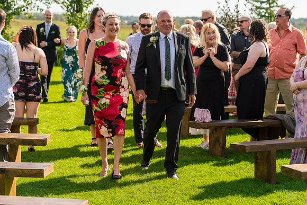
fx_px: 771
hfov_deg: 22.5
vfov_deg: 15.1
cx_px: 154
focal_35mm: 90
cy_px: 102
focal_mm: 82
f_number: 4.5
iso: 400
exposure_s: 1/1250
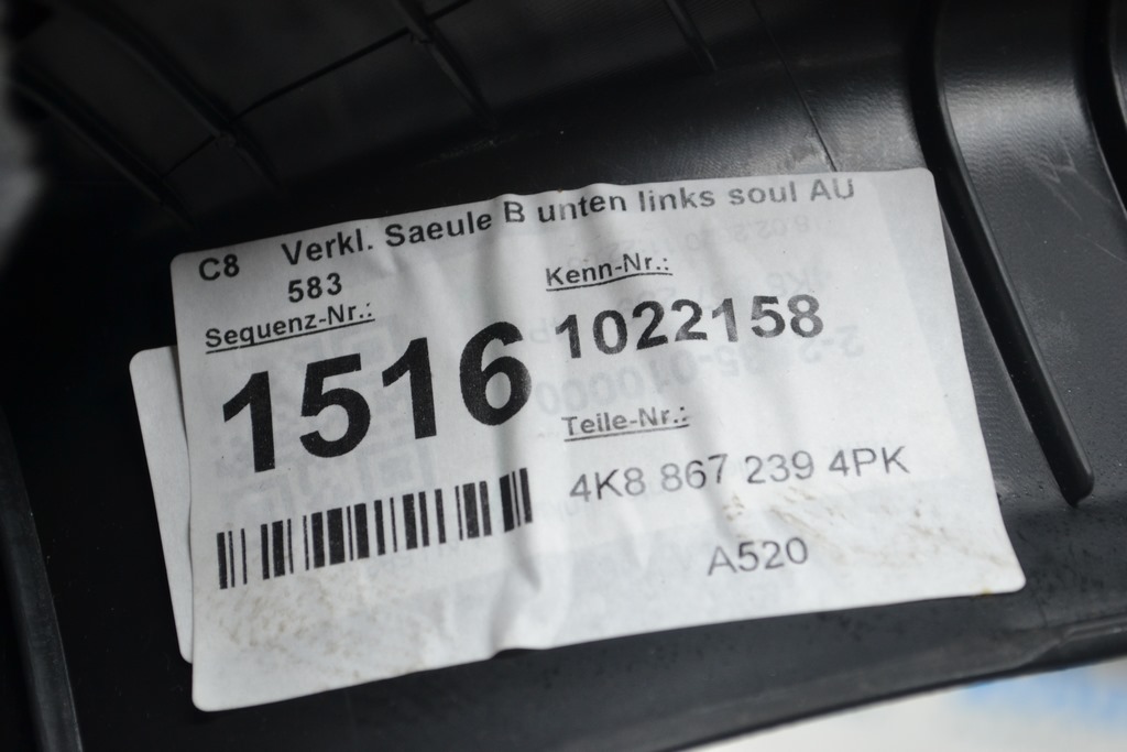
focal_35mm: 82
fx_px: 2583
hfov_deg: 24.6
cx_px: 564
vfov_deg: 16.6
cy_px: 376
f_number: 5.6
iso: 400
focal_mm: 55
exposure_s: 1/50
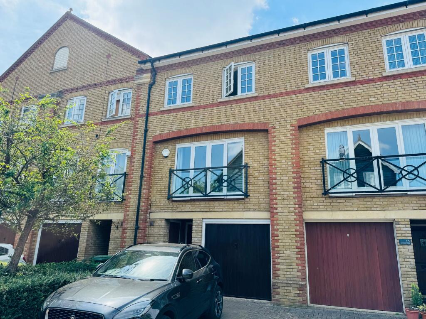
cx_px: 213
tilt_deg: +16.1
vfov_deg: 56.8
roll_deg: -1.5
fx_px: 295
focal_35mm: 24
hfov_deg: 71.6
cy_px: 160
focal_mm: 6.76
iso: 80
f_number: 1.78
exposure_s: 1/1637
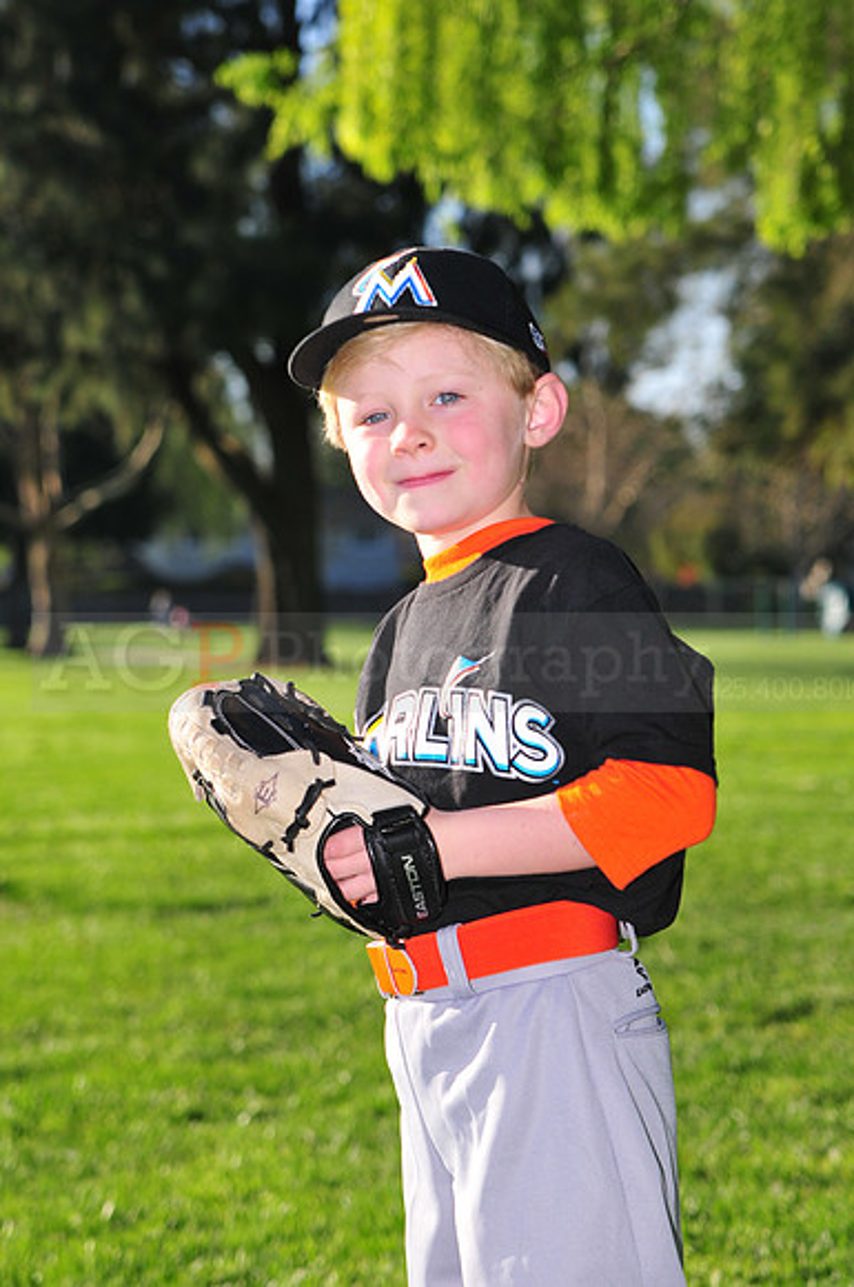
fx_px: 4015
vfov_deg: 18.2
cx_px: 427
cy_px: 644
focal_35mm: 112
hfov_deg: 12.1
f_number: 4.5
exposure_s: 1/800
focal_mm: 75
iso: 200
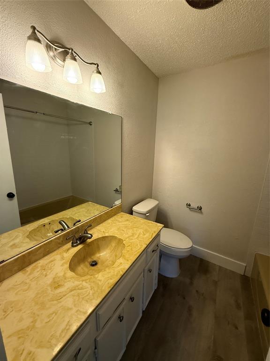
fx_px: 146
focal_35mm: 14
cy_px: 180
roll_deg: -0.9
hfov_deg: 85.7
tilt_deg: -10.7
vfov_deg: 102.1
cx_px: 135
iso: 200
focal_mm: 2.22
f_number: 2.2
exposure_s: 1/120
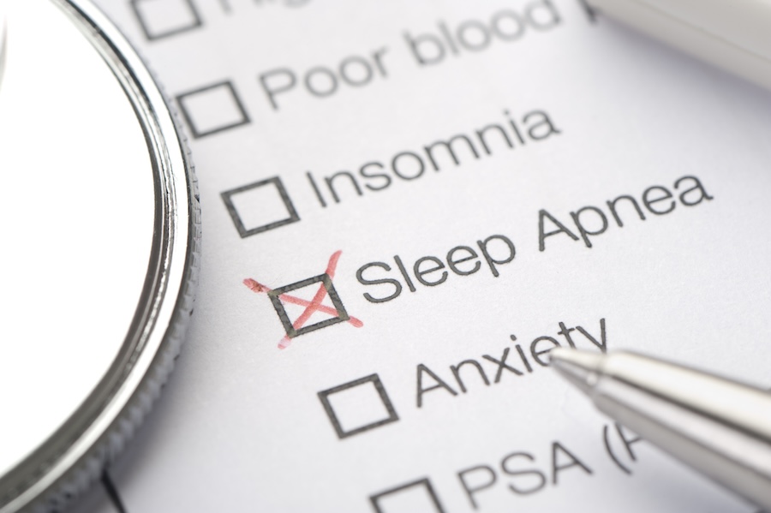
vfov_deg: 13.0
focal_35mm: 105
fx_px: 2247
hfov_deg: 19.5
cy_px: 256
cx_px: 386
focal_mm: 105
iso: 100
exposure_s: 1/200
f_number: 16
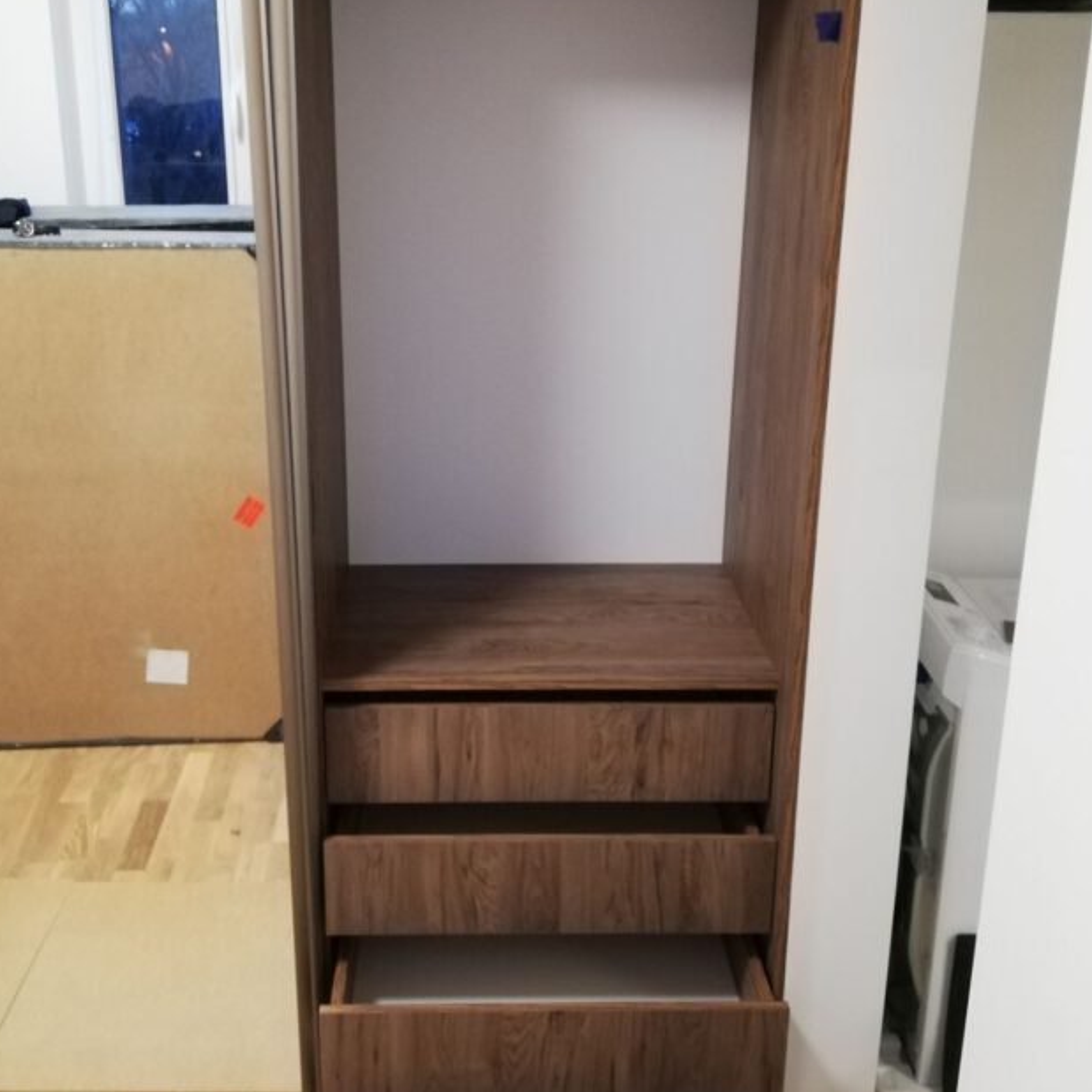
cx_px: 496
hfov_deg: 43.8
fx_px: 1356
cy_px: 487
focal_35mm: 38
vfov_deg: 43.8
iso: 500
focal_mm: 3.81
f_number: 2.2
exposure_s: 1/25
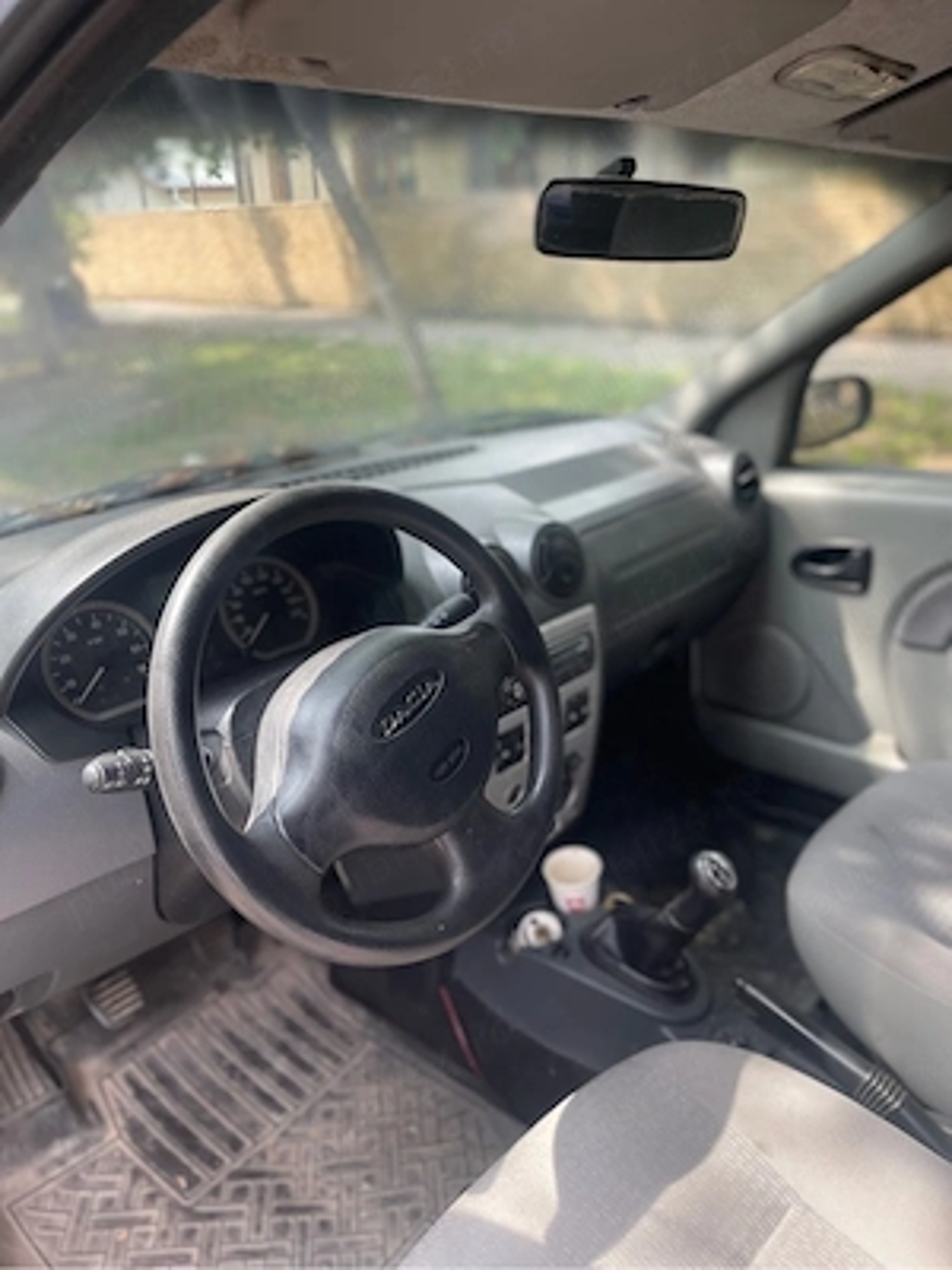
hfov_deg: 53.1
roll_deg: +1.8
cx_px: 476
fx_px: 953
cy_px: 635
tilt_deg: -23.9
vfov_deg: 67.3
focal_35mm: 26
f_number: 1.6
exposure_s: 1/121
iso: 80
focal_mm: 5.1
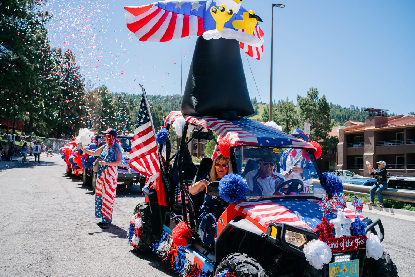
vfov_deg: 37.9
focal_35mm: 35
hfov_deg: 54.4
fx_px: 404
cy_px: 138
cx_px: 208
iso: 400
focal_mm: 35
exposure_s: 1/1000
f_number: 5.6
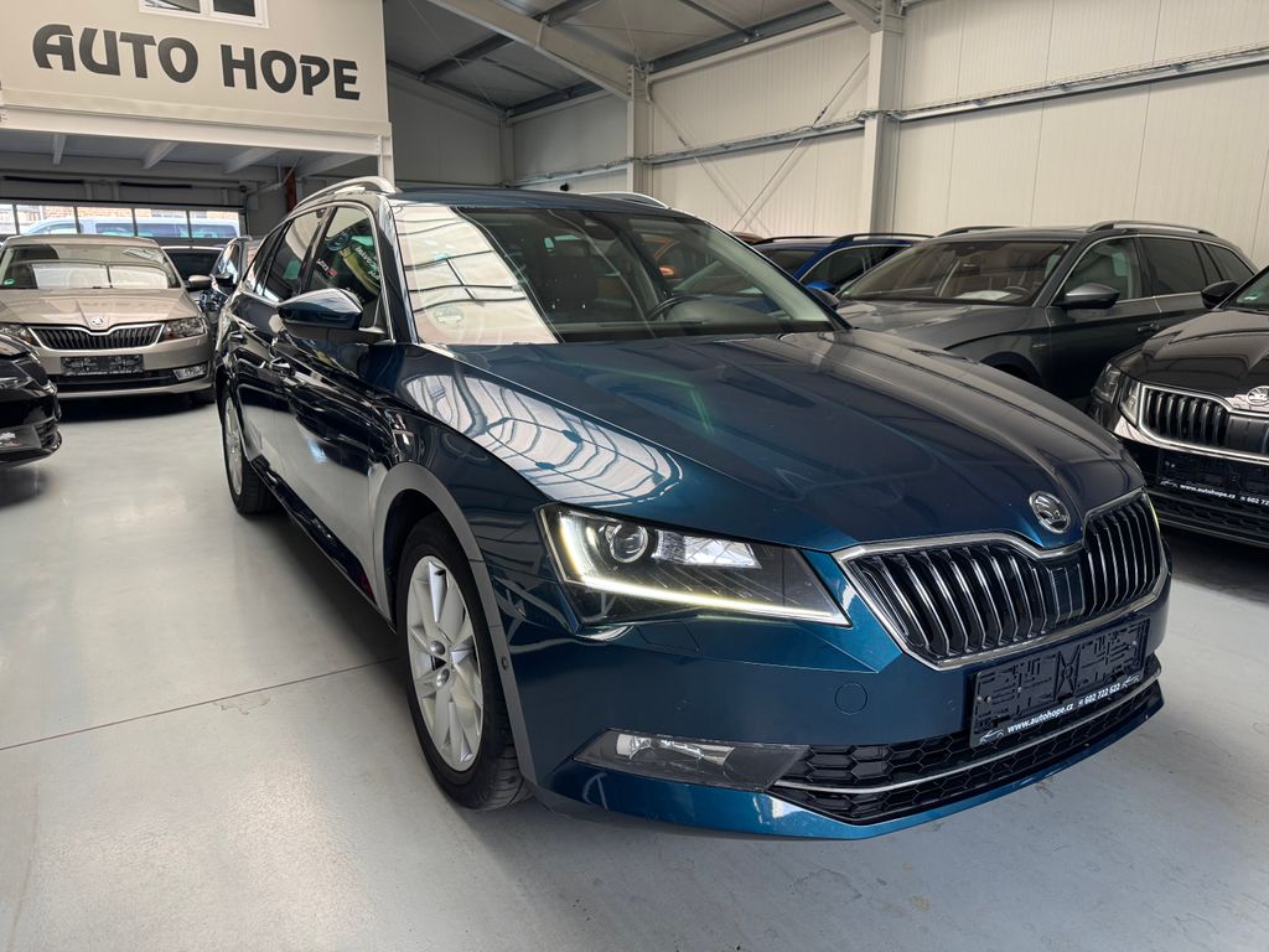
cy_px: 476
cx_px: 634
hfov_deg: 71.6
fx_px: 880
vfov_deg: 56.8
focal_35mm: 24
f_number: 1.78
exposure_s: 1/121
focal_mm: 6.76
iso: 160
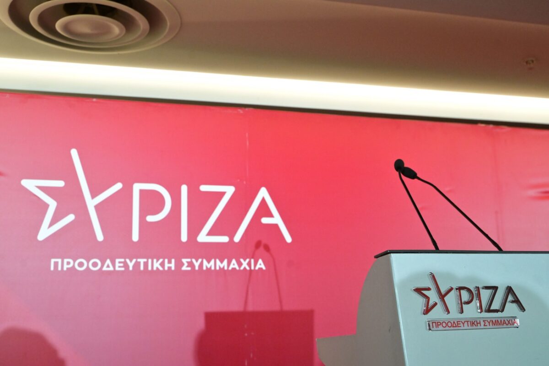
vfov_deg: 31.9
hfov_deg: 46.4
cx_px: 274
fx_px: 640
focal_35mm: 42
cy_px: 183
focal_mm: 42
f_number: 5
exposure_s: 1/400
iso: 6400
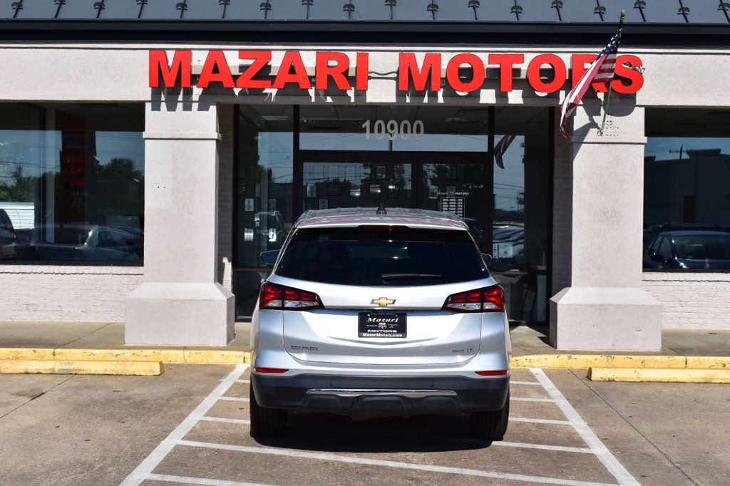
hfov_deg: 38.9
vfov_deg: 26.5
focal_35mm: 51
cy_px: 243
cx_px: 365
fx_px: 1034
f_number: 11
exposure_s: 1/500
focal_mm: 34
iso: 220
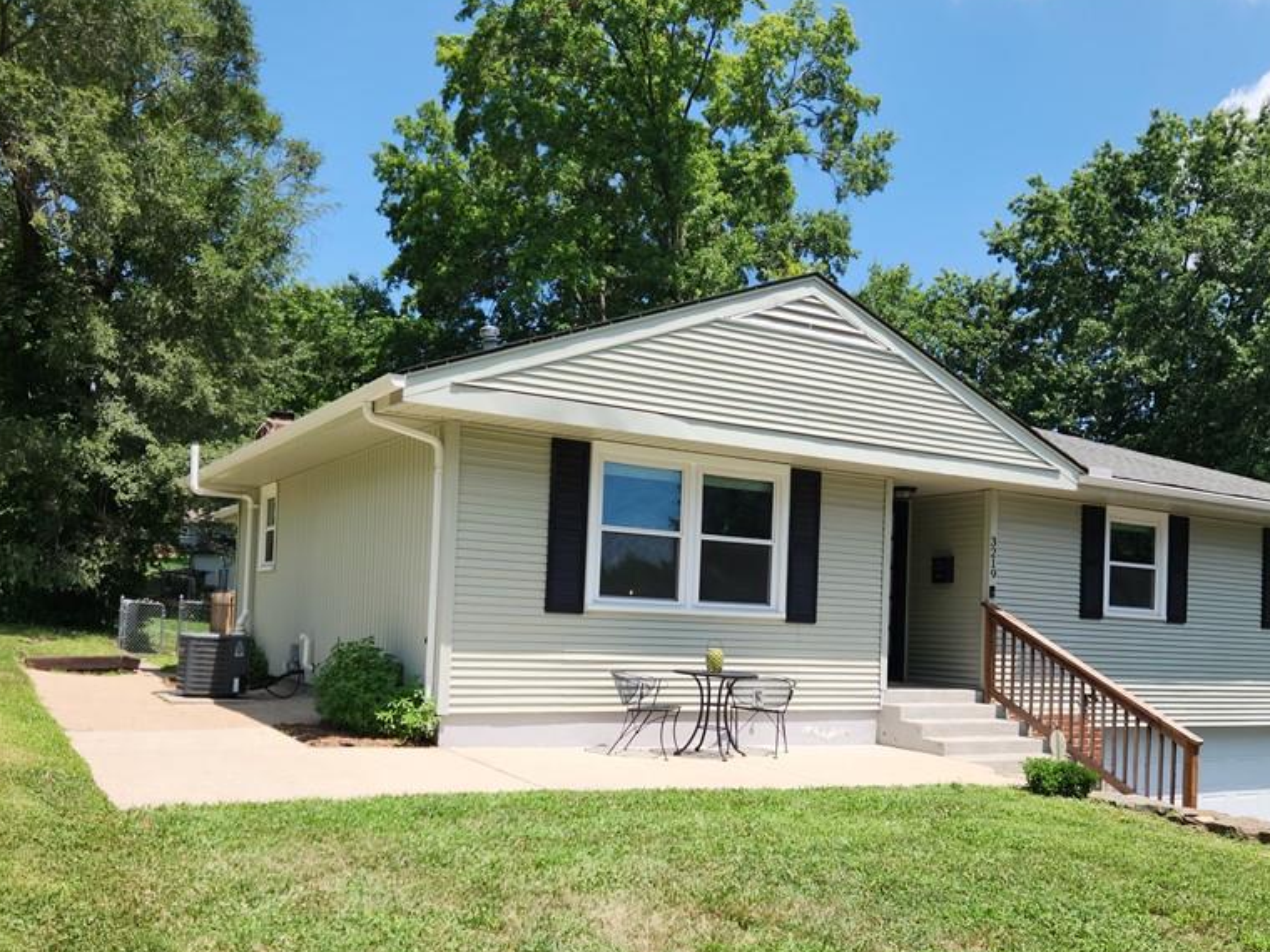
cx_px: 642
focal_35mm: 31
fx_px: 1137
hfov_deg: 58.3
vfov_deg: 45.1
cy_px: 596
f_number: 1.8
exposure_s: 1/1108
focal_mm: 5.4
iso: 20
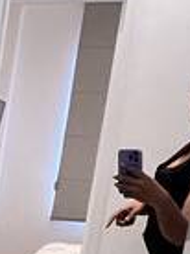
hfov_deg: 11.5
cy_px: 361
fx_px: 749
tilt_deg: -15.8
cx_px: -291
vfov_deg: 17.6
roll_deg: -2.9
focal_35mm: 102
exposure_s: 1/120
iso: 160
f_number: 1.8
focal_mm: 1.57
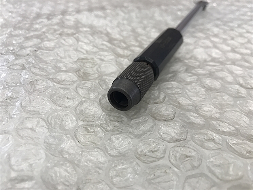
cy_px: 95
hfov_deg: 63.4
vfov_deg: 49.7
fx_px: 205
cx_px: 126
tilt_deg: -37.0
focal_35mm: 28
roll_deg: -4.2
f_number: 1.8
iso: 32
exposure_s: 1/60
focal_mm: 3.99
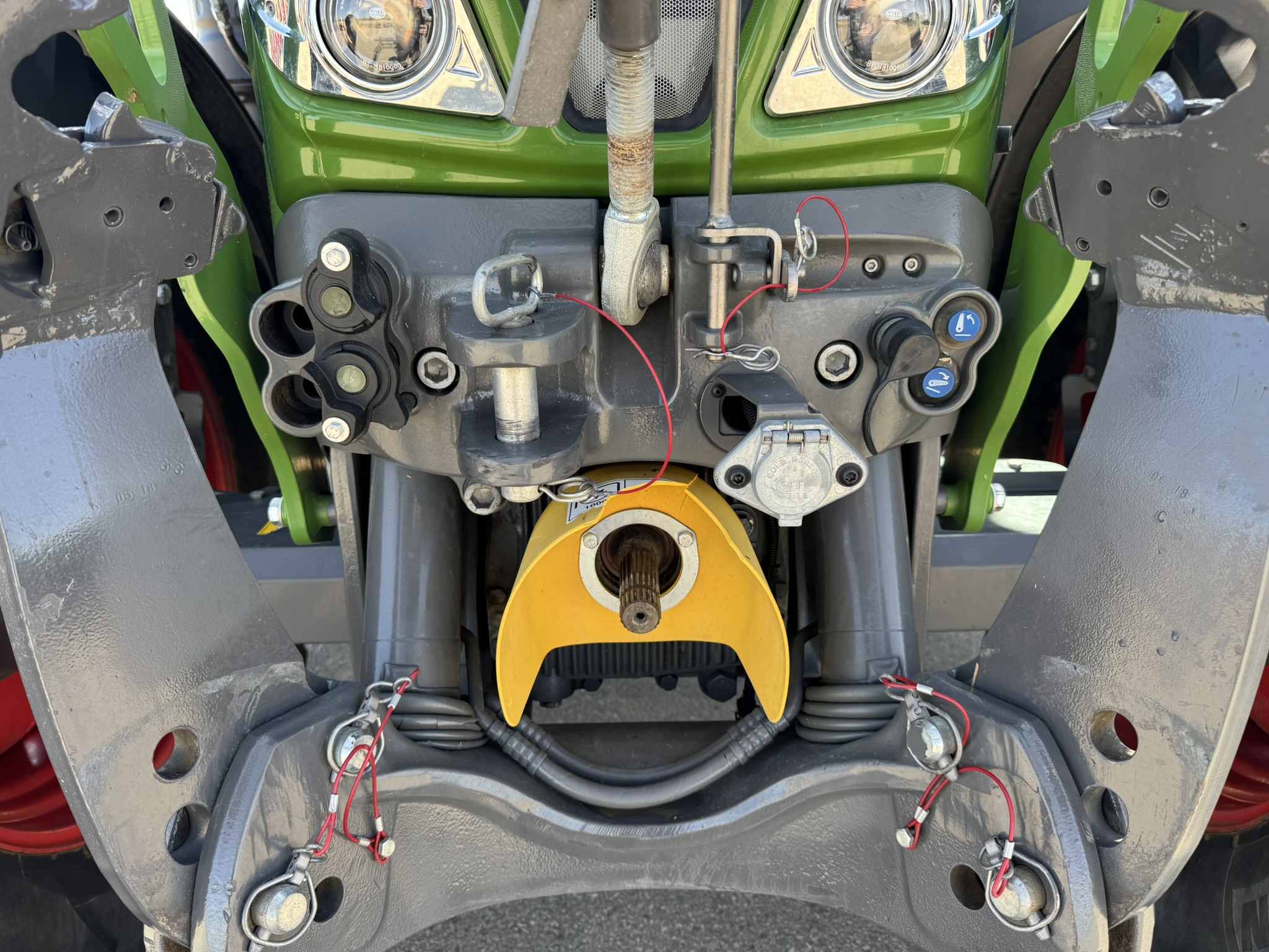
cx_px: 634
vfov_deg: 56.8
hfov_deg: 71.6
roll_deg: -0.4
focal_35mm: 24
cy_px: 476
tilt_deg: -21.4
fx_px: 880
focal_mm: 6.76
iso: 80
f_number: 1.78
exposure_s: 1/340
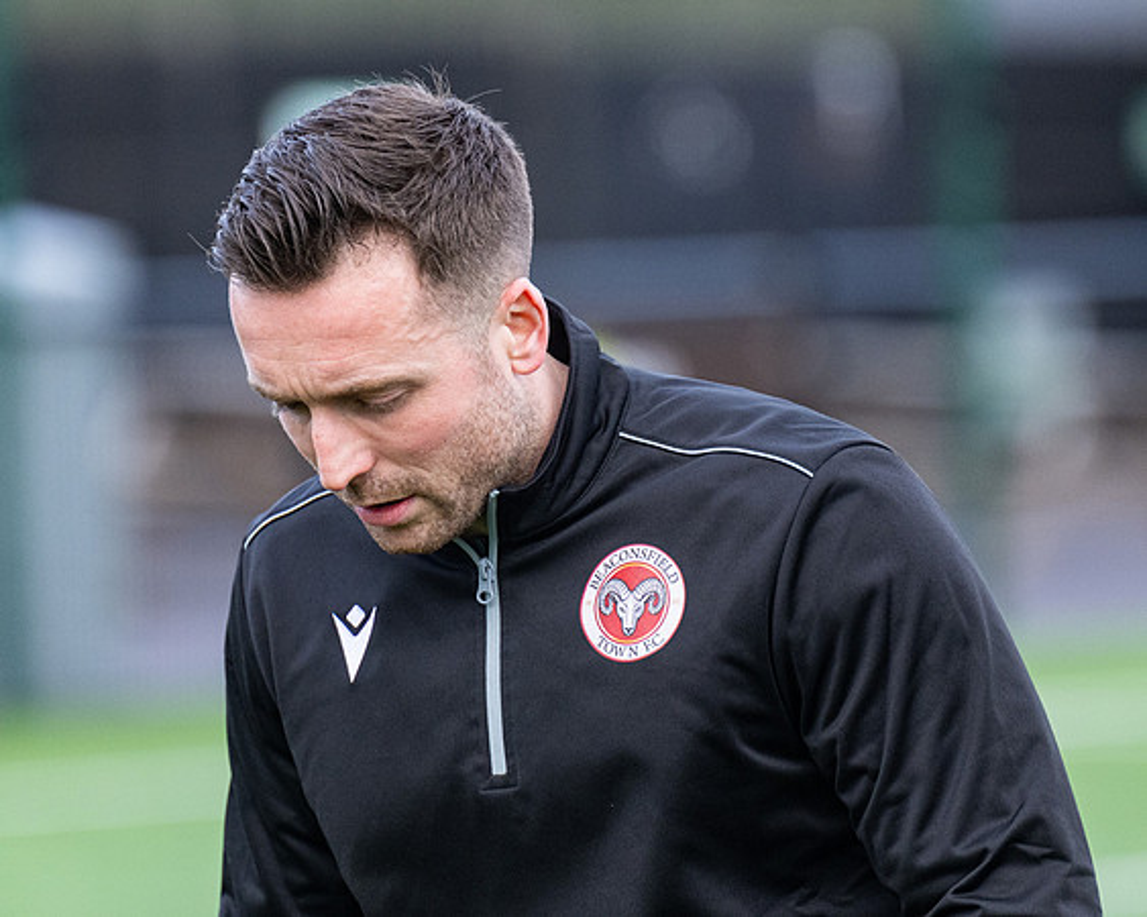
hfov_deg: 3.6
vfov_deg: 2.8
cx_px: 622
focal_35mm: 543
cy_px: 391
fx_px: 18431
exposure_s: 1/1250
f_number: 4
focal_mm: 280
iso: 800
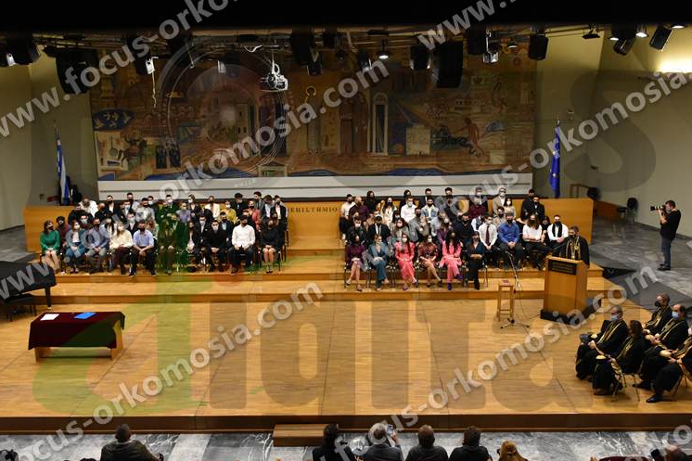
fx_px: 682
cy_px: 231
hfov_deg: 53.8
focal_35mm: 36
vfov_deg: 37.3
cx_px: 344
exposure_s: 1/160
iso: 4500
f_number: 6.3
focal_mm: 23
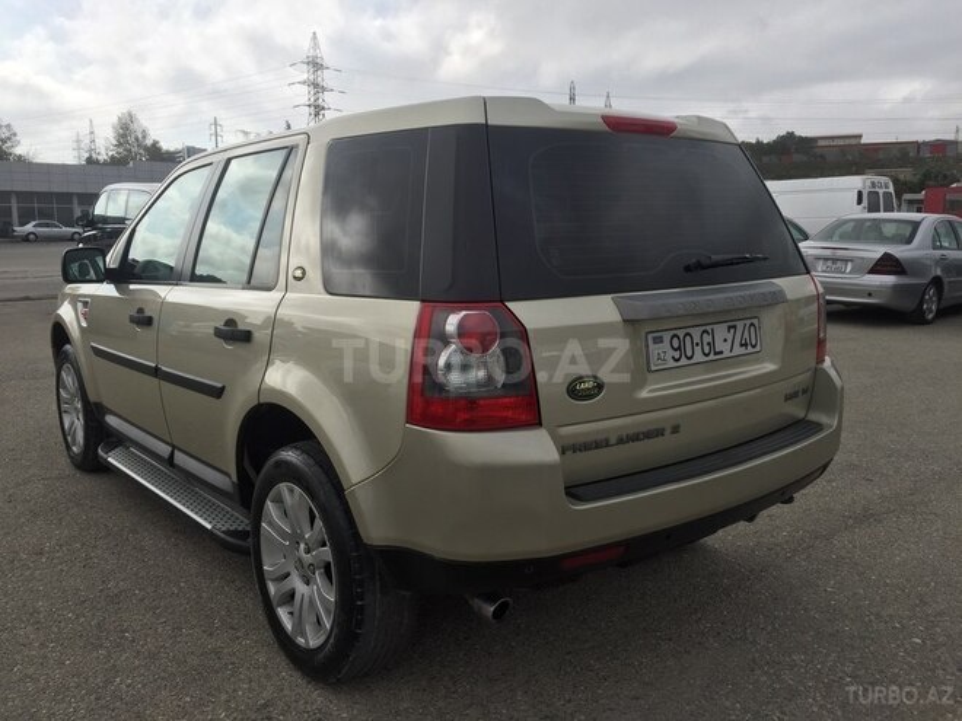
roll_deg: -1.8
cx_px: 481
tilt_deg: -9.1
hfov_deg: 61.7
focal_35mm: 29
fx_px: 806
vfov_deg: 48.2
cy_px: 360
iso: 32
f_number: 2.2
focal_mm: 4.15
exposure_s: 1/2083
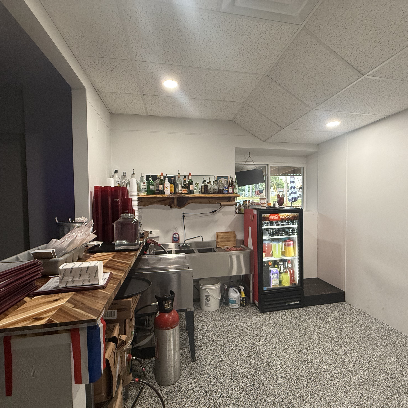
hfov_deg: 83.9
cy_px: 210
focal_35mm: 17
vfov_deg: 83.9
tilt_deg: -2.2
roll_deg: +0.7
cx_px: 217
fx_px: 227
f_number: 2.2
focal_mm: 2.22
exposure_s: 1/120
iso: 250
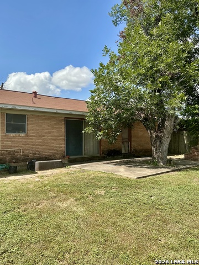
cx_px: 100
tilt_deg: +1.6
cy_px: 132
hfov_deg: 49.7
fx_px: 215
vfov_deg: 63.4
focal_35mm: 28
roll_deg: -0.5
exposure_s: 1/1451
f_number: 1.8
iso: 25
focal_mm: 3
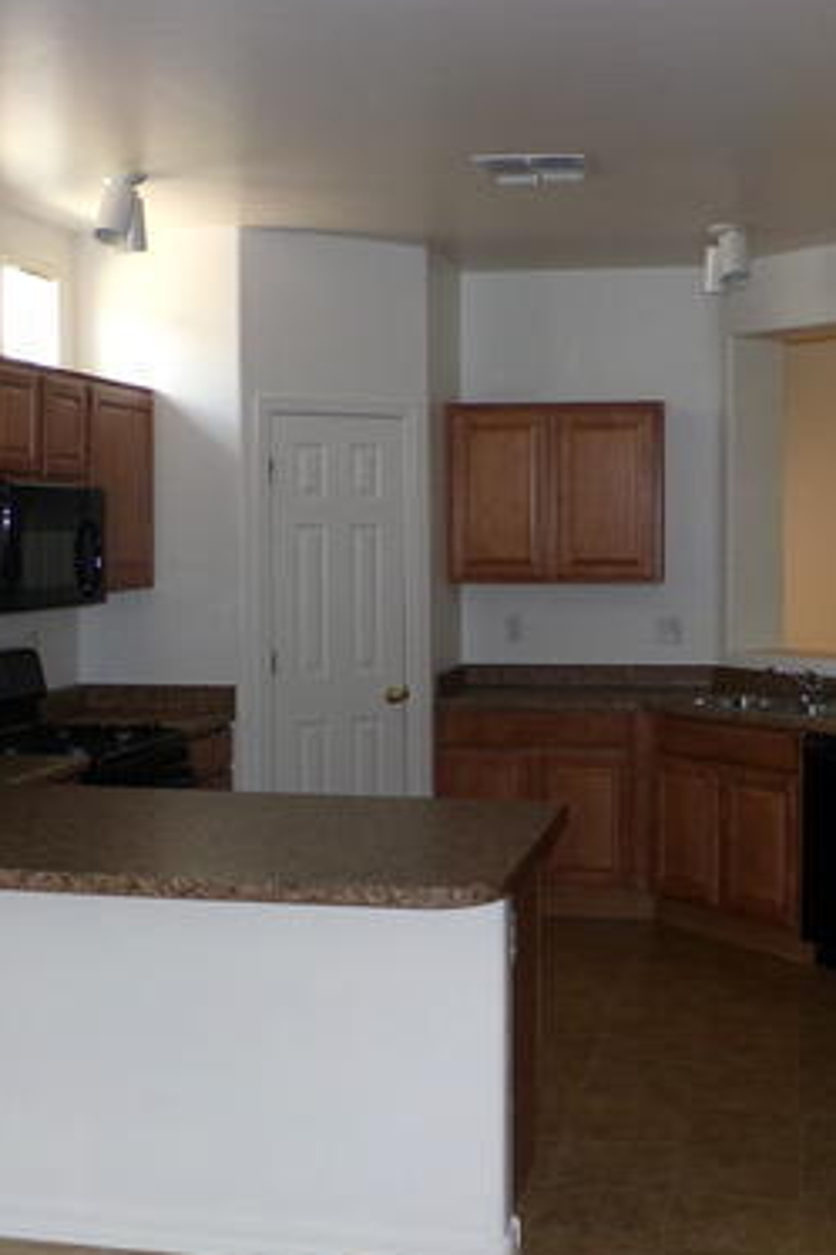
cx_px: 477
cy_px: 631
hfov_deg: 28.6
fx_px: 1639
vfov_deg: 41.9
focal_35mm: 47
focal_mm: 5.9
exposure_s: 1/34
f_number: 3.4
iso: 200
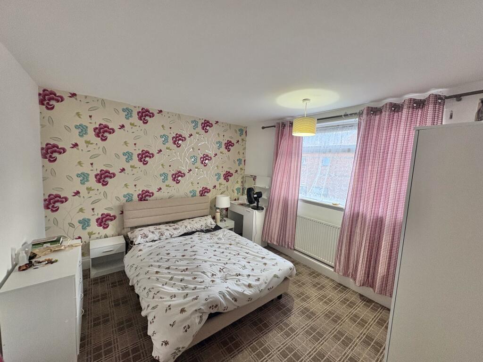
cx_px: 242
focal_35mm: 14
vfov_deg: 85.7
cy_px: 181
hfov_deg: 102.1
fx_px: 195
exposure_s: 1/100
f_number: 2.2
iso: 250
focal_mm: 2.22
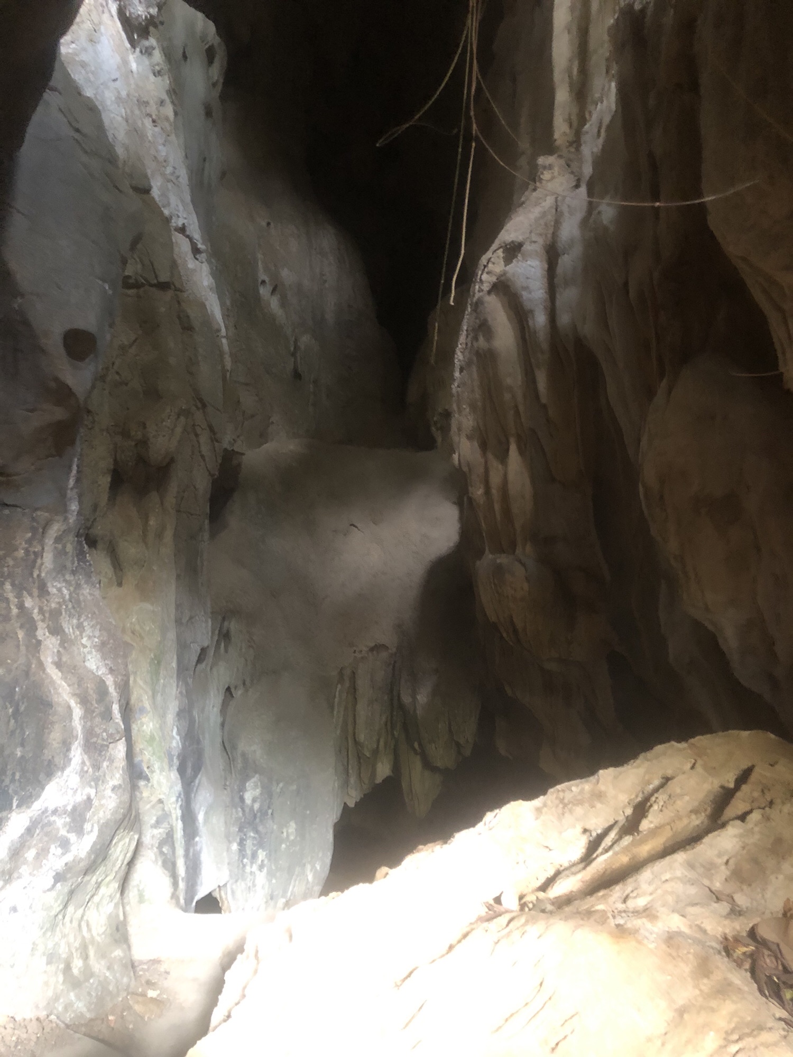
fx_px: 855
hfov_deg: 49.7
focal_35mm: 28
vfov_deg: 63.4
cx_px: 396
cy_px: 528
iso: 100
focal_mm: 3.99
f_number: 1.8
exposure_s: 1/4
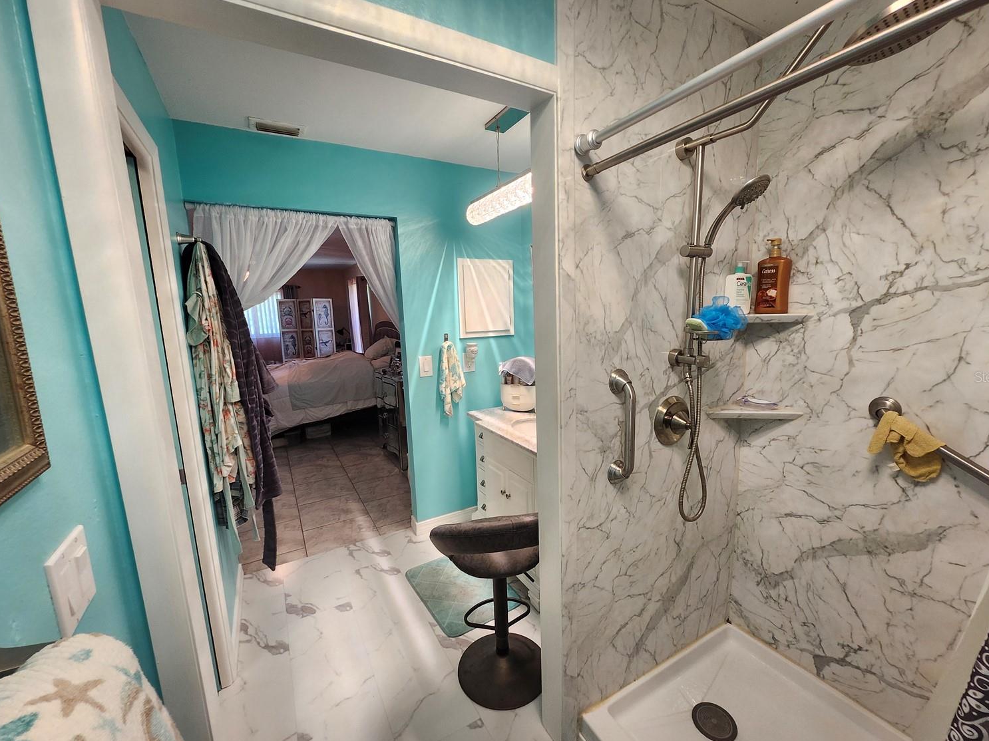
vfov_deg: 85.7
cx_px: 505
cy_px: 376
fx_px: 400
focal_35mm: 14
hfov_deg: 102.1
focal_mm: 1.74
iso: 160
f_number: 2.2
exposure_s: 1/60
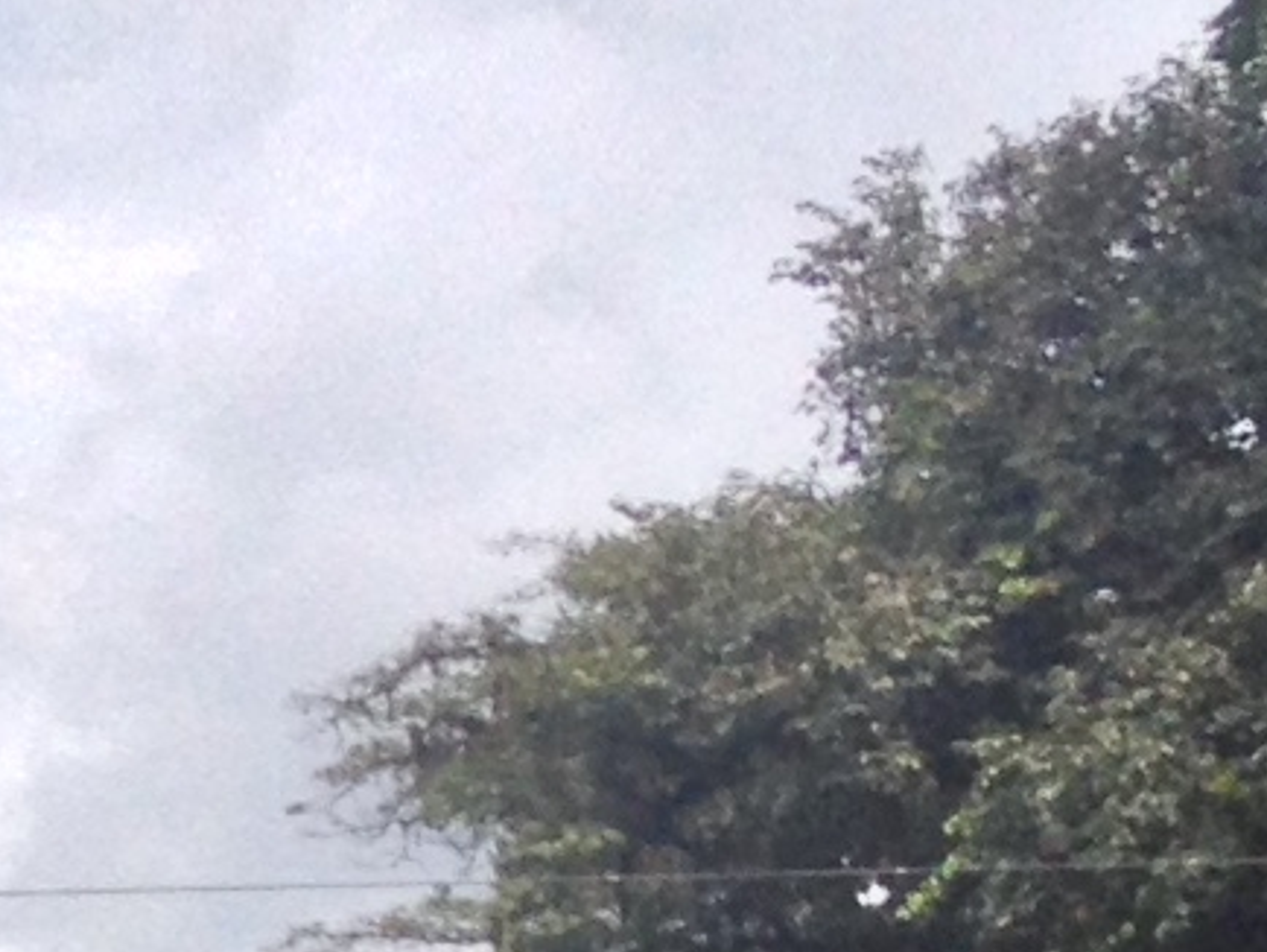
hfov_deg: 7.0
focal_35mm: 263
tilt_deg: +0.7
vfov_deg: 5.6
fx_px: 9632
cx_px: -1927
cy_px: 1656
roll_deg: -0.4
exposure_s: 1/1577
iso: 50
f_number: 2.4
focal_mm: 4.28
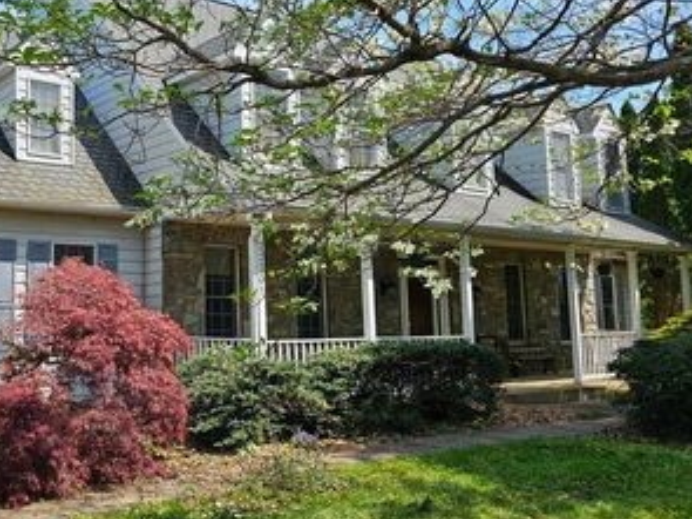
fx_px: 779
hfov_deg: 45.9
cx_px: 157
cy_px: 210
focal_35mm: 39
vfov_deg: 36.7
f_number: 1.7
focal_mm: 6.3
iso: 10
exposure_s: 1/479
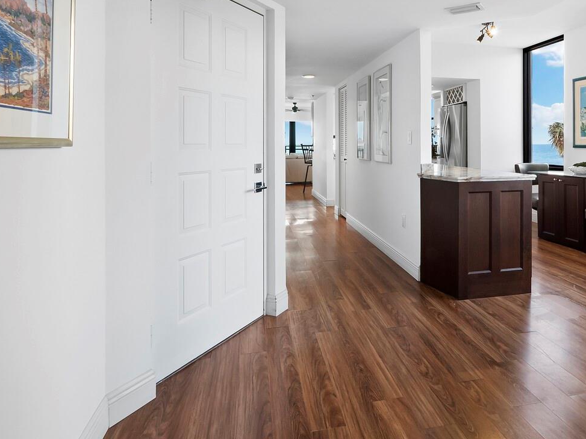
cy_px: 136
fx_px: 389
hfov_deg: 73.0
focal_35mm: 23
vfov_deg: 57.2
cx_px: 357
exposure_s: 1/3
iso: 400
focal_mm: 7
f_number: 11
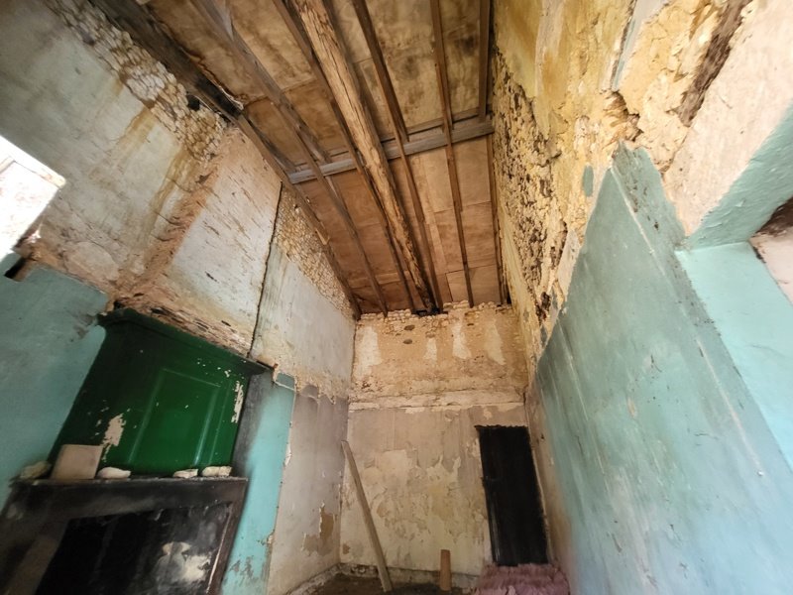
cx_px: 396
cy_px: 298
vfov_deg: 89.9
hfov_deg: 106.2
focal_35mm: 13
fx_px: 298
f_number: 2.2
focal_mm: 1.74
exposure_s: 1/50
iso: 400
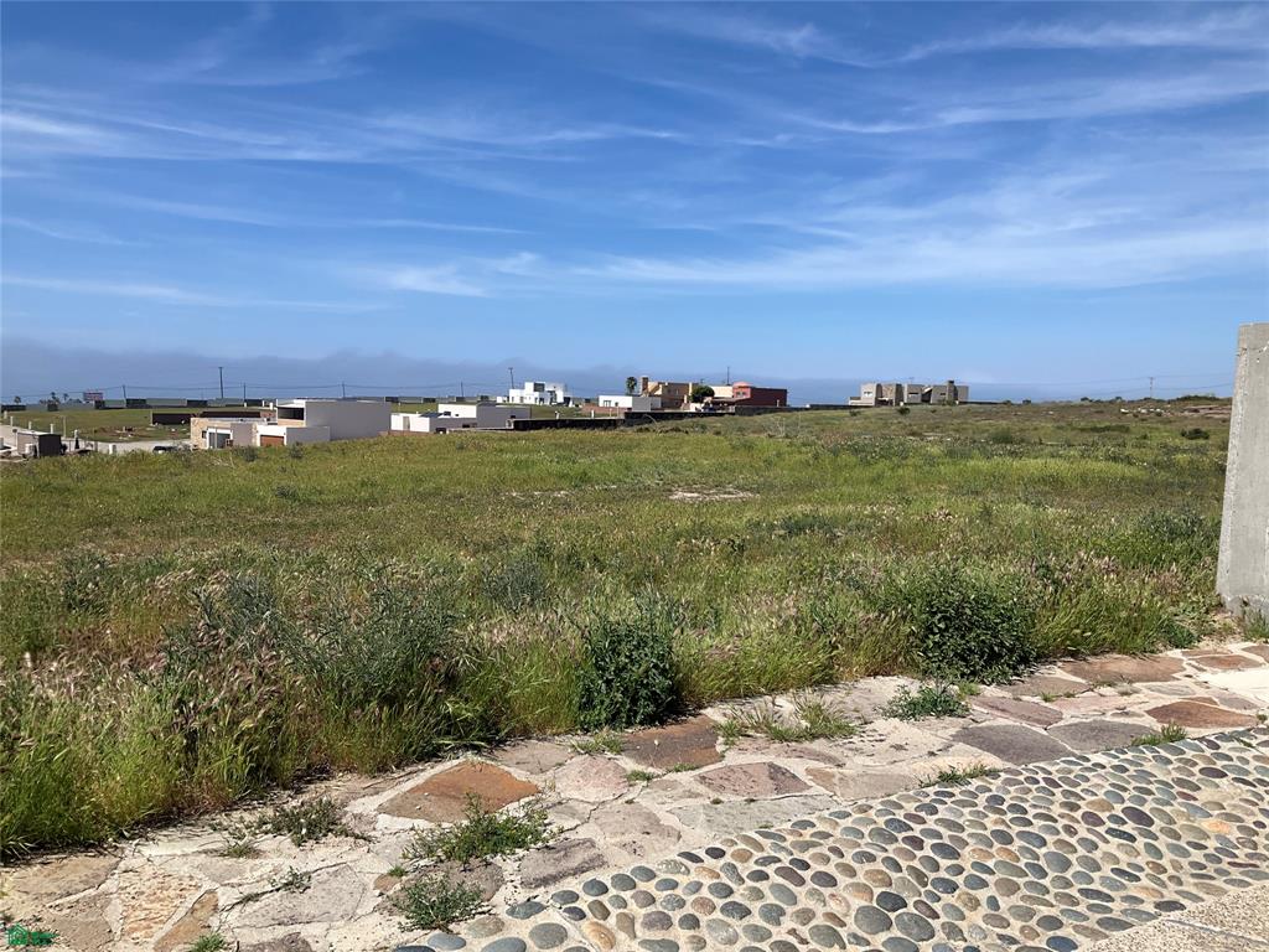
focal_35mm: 29
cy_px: 476
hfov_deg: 61.7
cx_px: 634
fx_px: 1063
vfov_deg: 48.2
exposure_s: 1/2801
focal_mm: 3
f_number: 1.8
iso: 25
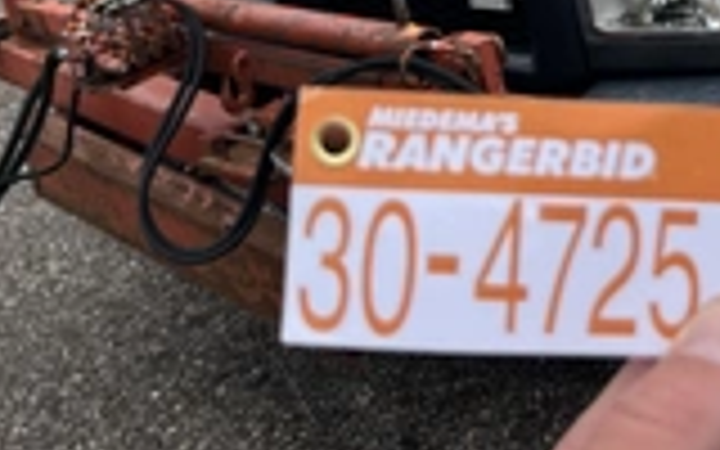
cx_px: 634
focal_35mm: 69
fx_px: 1354
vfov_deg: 18.0
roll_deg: +0.0
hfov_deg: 28.7
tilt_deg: -13.4
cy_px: -86
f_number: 1.6
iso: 50
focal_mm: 5.1
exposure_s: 1/2967
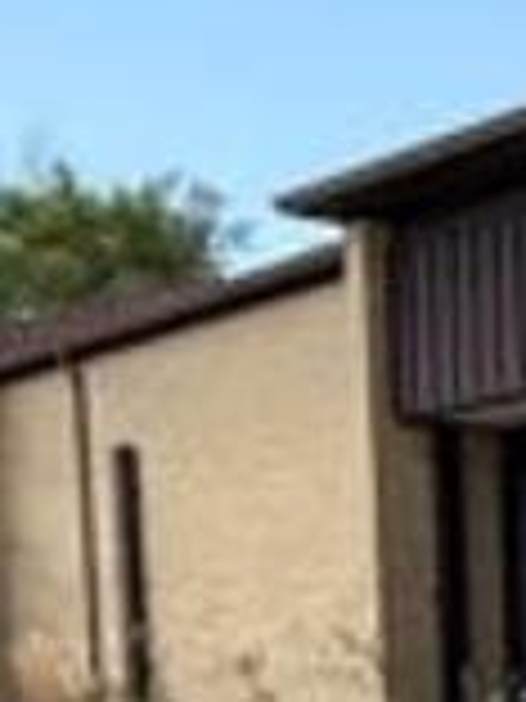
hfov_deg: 12.3
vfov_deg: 16.3
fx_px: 2188
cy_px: 1107
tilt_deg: -8.7
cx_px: 1003
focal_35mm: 108
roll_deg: -2.0
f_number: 2.2
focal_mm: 2.22
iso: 50
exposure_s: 1/1087
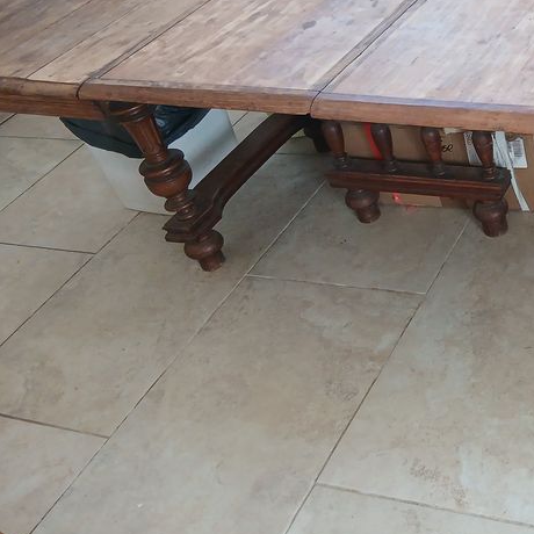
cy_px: 150
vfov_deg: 33.5
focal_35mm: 50
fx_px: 873
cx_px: 542
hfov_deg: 31.3
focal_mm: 3.98
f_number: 1.8
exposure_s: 1/50
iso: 200
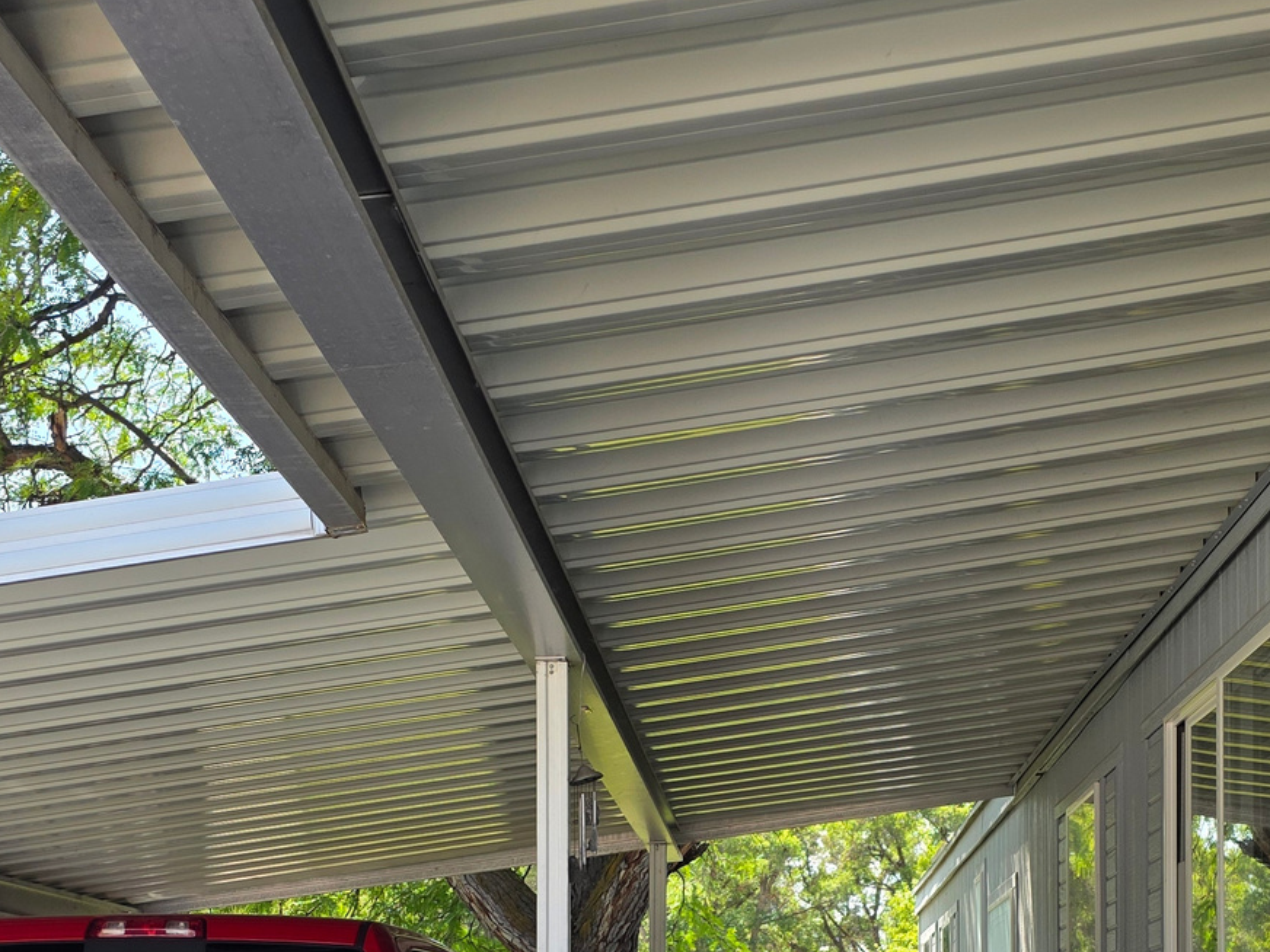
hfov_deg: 35.5
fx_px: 1981
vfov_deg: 25.8
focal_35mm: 54
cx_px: 718
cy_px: 935
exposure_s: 1/1437
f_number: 1.7
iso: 80
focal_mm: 6.3
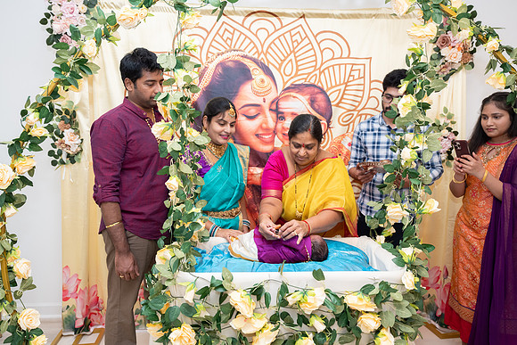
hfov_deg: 68.3
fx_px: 381
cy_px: 172
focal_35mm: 27
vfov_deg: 48.7
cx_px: 258
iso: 500
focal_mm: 26.5
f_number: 3.5
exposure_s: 1/200
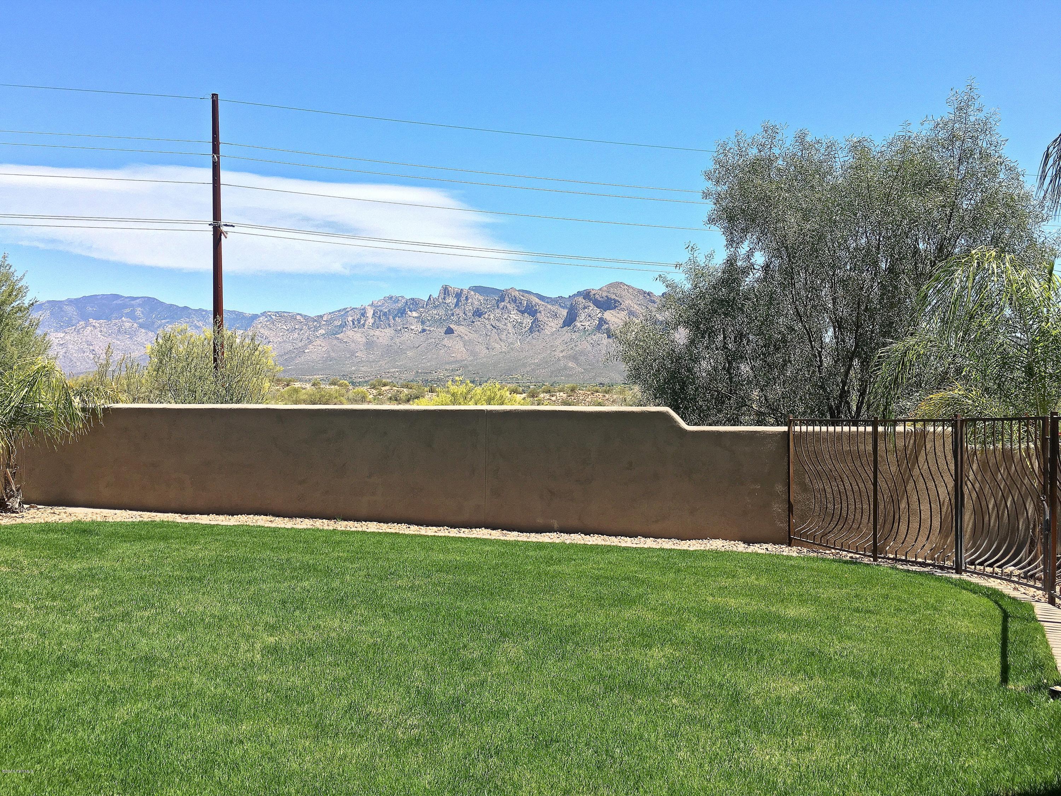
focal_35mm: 29
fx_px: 889
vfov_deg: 48.2
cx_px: 530
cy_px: 398
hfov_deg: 61.7
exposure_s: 1/693
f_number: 2.2
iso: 25
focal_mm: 4.15
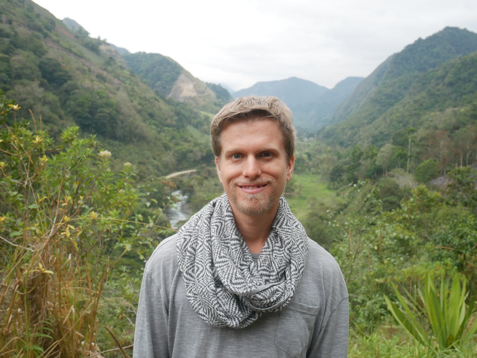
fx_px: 441
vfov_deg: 44.2
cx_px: 238
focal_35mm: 32
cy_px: 179
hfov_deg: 56.8
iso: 250
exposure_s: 1/60
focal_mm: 16
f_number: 3.9
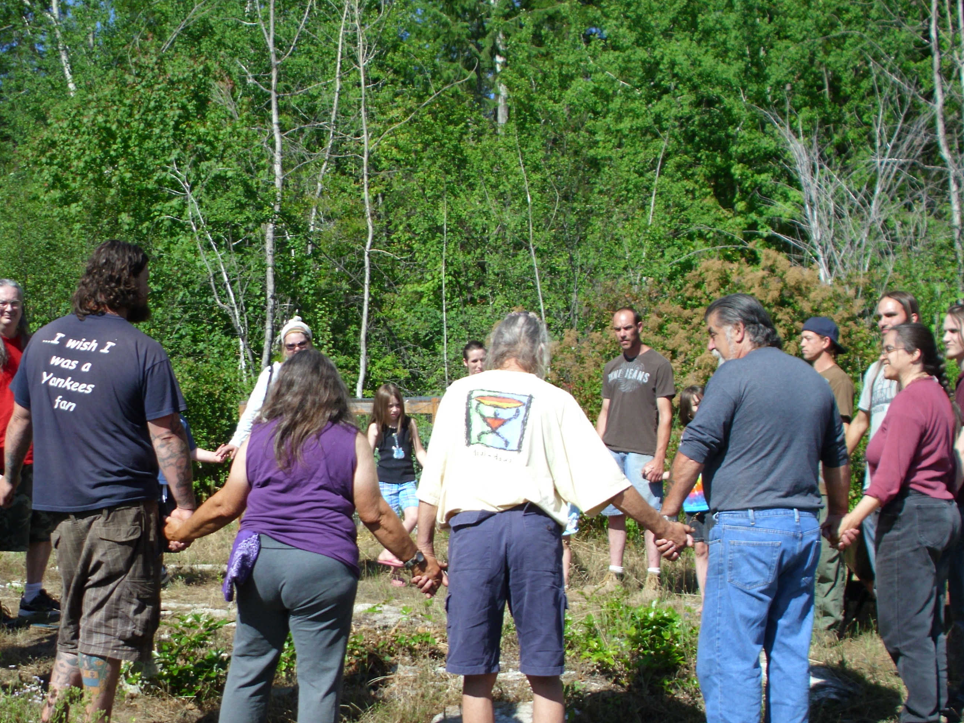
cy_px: 475
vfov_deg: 27.4
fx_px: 1476
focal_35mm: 53
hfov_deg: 36.2
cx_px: 449
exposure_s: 1/139
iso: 50
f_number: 7.3
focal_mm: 6.3
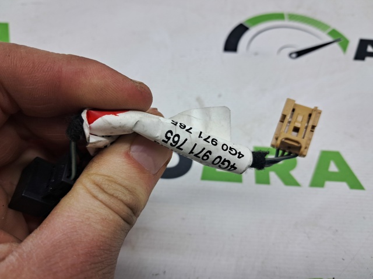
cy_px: 140
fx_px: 291
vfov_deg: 51.3
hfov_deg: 65.4
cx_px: 186
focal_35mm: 27
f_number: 1.8
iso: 50
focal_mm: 4
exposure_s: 1/100
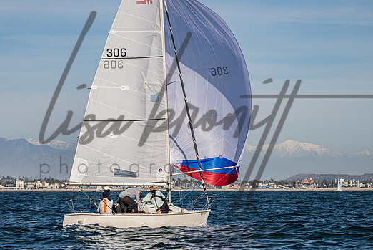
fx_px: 1638
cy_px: 121
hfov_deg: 13.0
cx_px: 168
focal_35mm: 158
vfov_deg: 8.7
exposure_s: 1/3200
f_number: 5.6
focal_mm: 120
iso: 320
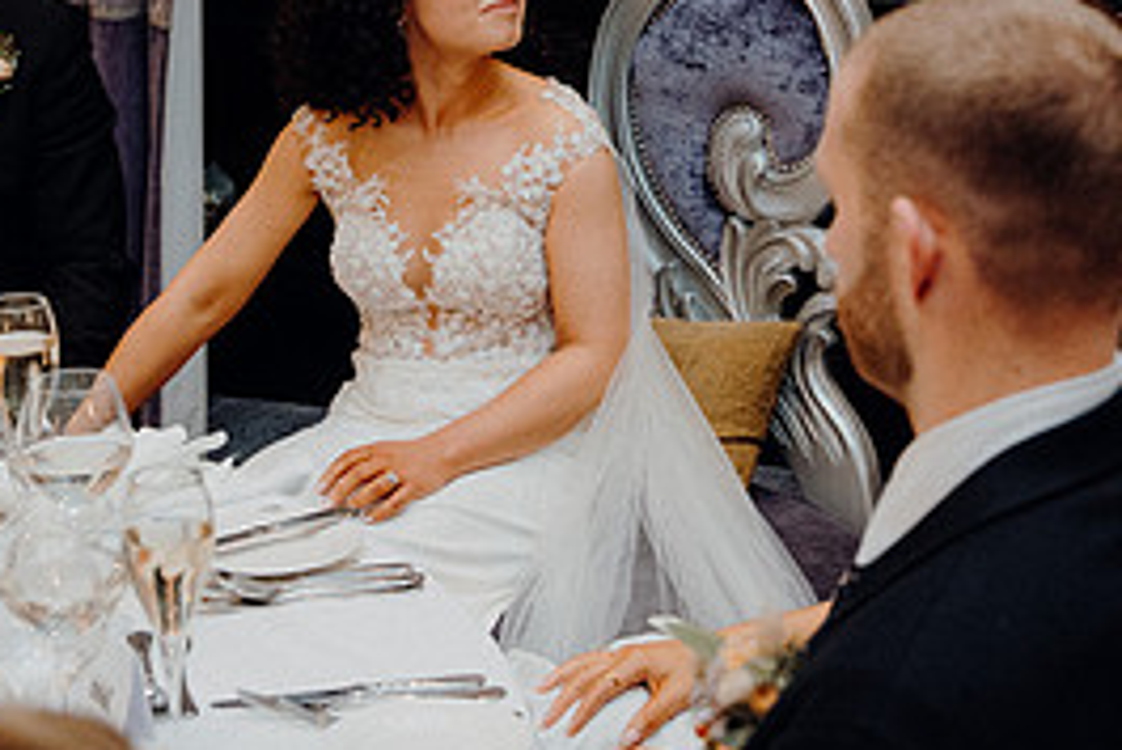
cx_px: 758
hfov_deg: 22.0
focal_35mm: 92
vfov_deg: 14.6
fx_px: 2869
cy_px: -2
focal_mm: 42
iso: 2500
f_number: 3.5
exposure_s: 1/160
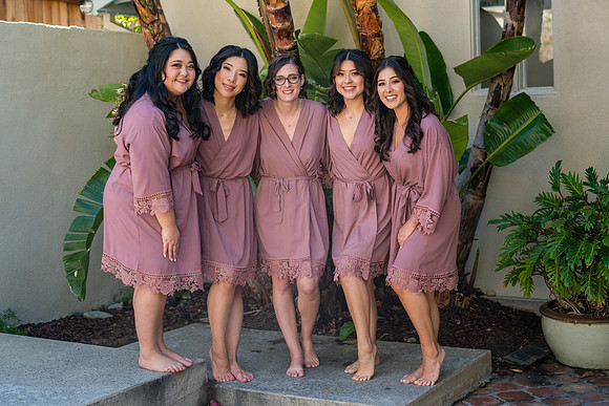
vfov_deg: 25.0
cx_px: 310
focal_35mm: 54
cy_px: 186
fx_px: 917
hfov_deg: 36.7
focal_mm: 50
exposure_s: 1/800
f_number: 2.8
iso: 200
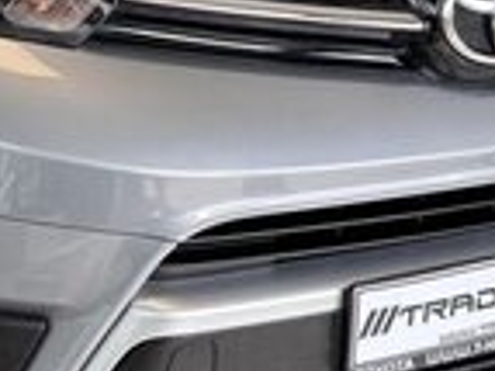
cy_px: 17
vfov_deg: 16.3
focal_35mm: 89
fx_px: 1272
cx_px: 118
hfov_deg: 21.8
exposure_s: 1/169
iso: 40
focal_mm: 5.96
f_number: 1.6
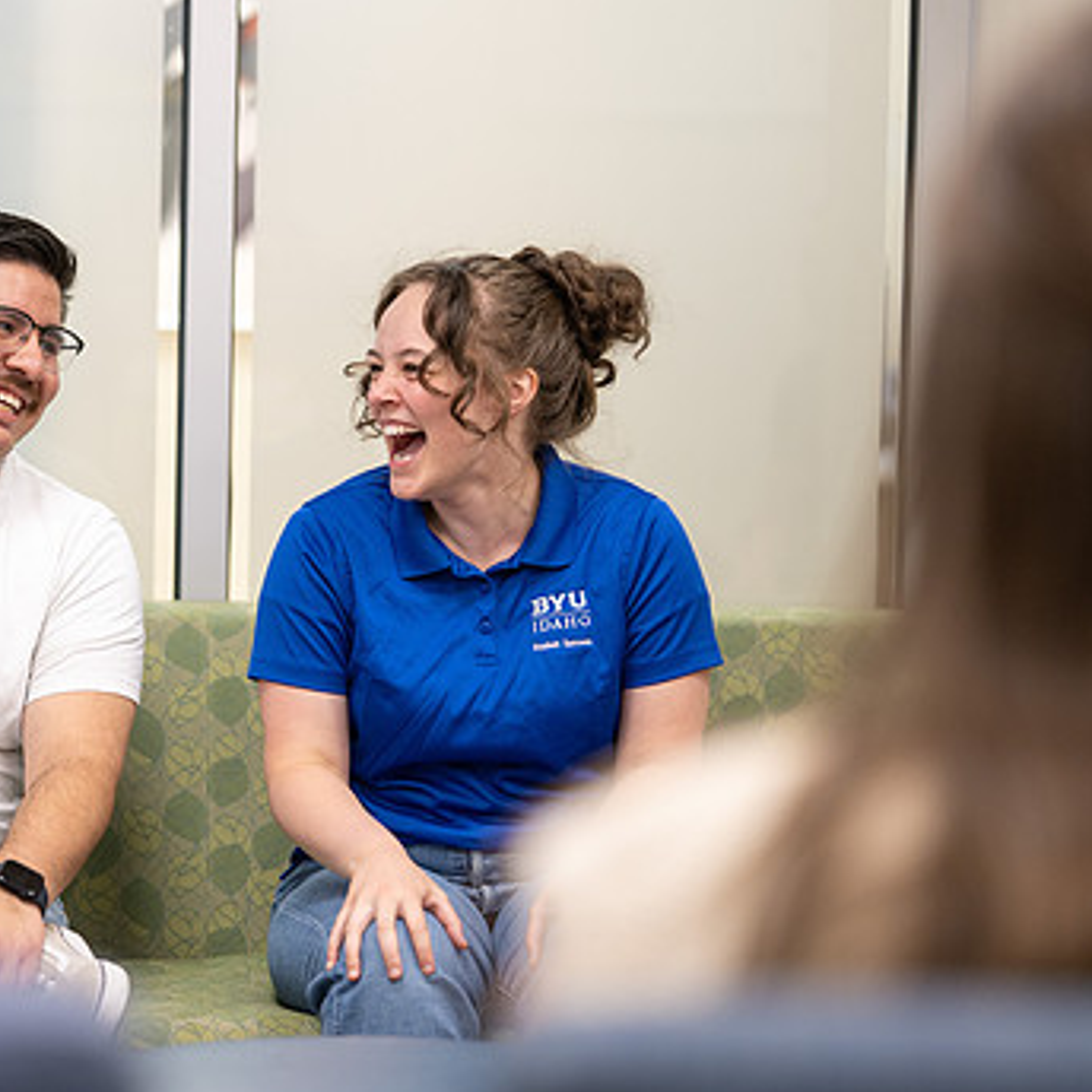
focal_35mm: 137
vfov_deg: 12.7
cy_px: 516
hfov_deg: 12.7
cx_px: 258
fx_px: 4890
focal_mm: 85
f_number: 1.8
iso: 400
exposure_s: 1/200
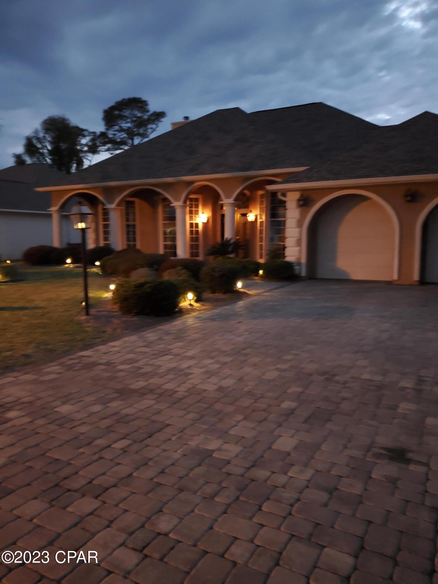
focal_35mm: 26
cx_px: 219
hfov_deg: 53.1
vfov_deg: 67.3
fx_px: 439
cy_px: 292
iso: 1250
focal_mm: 4.3
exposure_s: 1/5
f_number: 1.5
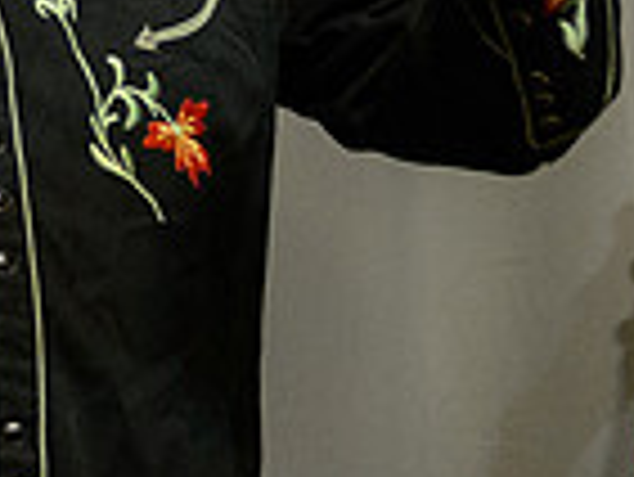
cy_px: -290
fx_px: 4161
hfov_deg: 8.6
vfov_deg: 6.5
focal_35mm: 227
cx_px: -201
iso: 5000
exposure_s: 1/250
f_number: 2.8
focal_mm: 48
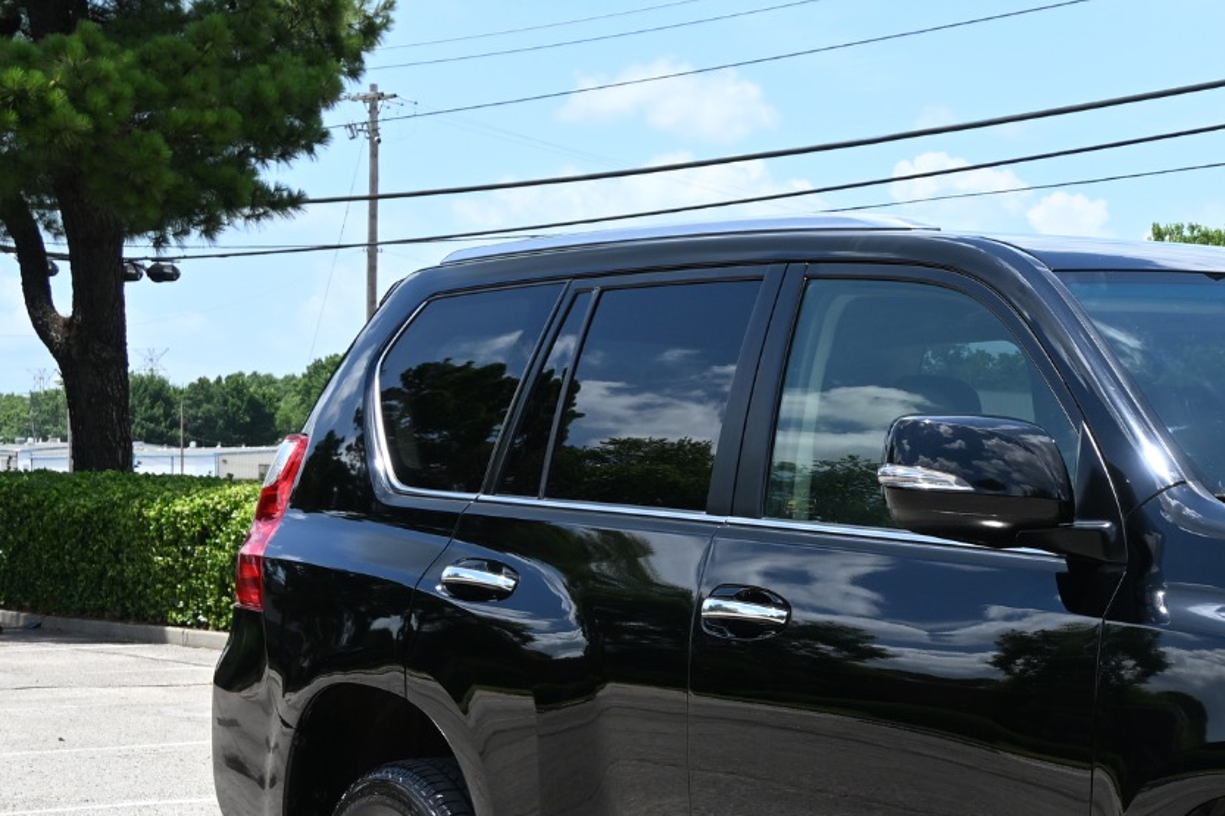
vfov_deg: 16.0
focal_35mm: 85
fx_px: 2882
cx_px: 1310
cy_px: 656
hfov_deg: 22.8
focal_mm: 24.5
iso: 100
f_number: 6.3
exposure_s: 1/320
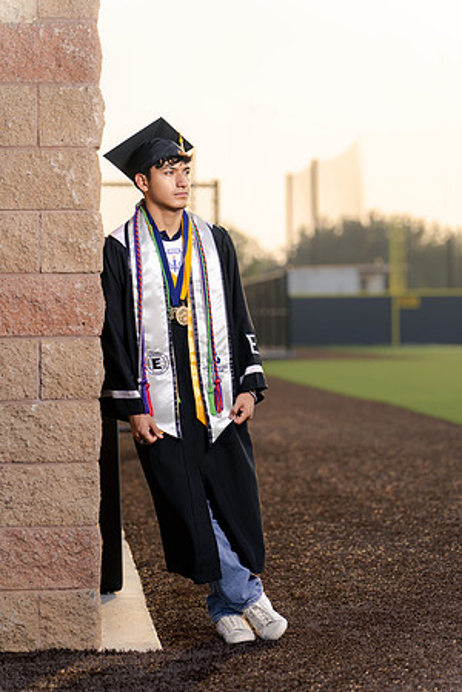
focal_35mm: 98
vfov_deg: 20.8
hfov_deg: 14.0
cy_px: 346
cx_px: 231
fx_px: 1886
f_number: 2.8
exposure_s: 1/1000
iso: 100
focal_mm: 98
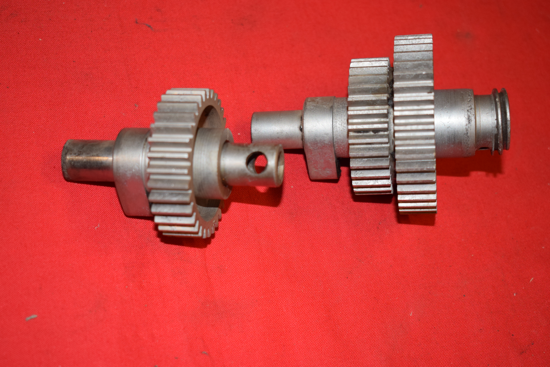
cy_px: 184
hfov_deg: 35.0
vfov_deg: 23.8
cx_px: 275
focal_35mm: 57
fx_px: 871
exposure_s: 1/125
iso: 640
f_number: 5
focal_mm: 38
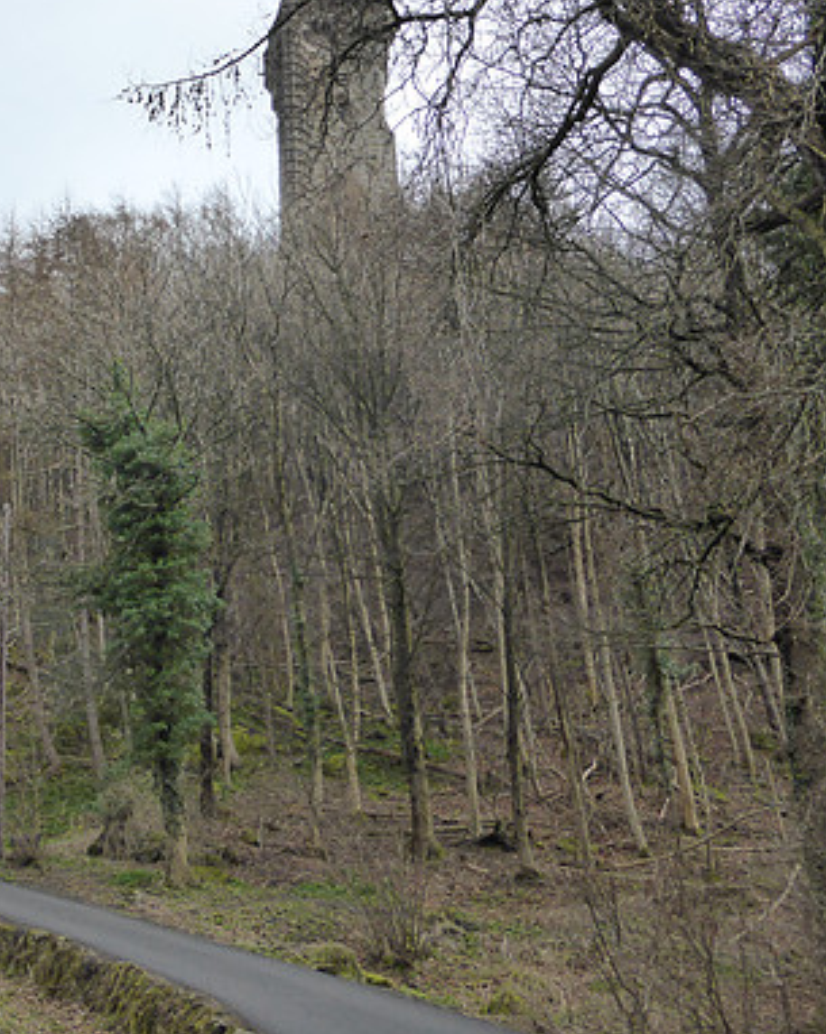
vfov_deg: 40.3
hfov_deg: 31.3
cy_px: 462
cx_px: 92
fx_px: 1407
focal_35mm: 46
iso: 200
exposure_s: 1/640
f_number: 3.6
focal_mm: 5.4
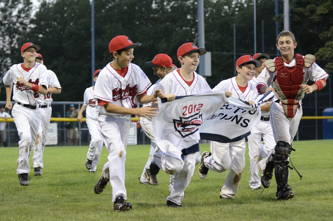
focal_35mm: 105
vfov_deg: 13.0
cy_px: 110
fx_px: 969
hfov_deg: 19.5
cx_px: 166
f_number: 3.2
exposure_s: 1/320
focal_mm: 70
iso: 3200
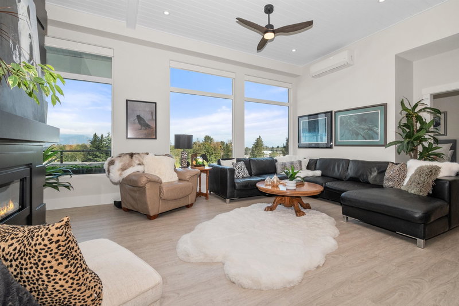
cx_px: 230
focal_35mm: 15
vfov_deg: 77.3
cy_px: 153
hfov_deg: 100.4
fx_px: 191
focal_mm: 10
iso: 250
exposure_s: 1/200
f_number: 9
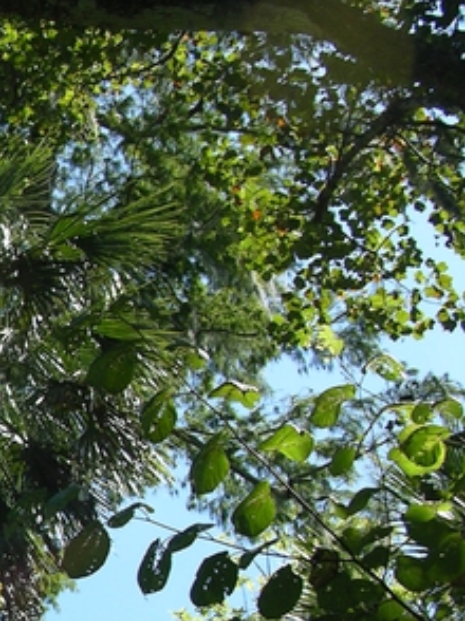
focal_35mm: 122
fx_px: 2188
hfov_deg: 11.4
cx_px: -342
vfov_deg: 16.0
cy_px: 537
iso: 50
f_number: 2.8
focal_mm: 8.9
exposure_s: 1/490
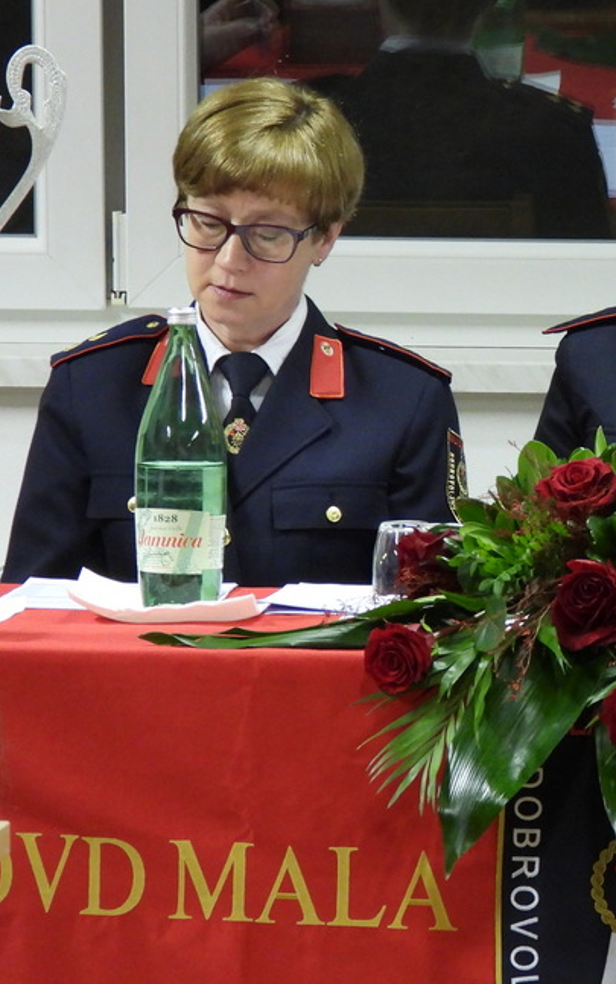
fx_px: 8962
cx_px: 903
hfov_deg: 3.9
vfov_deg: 6.3
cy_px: 525
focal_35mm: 334
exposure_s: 1/15
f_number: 4
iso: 640
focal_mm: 30.5
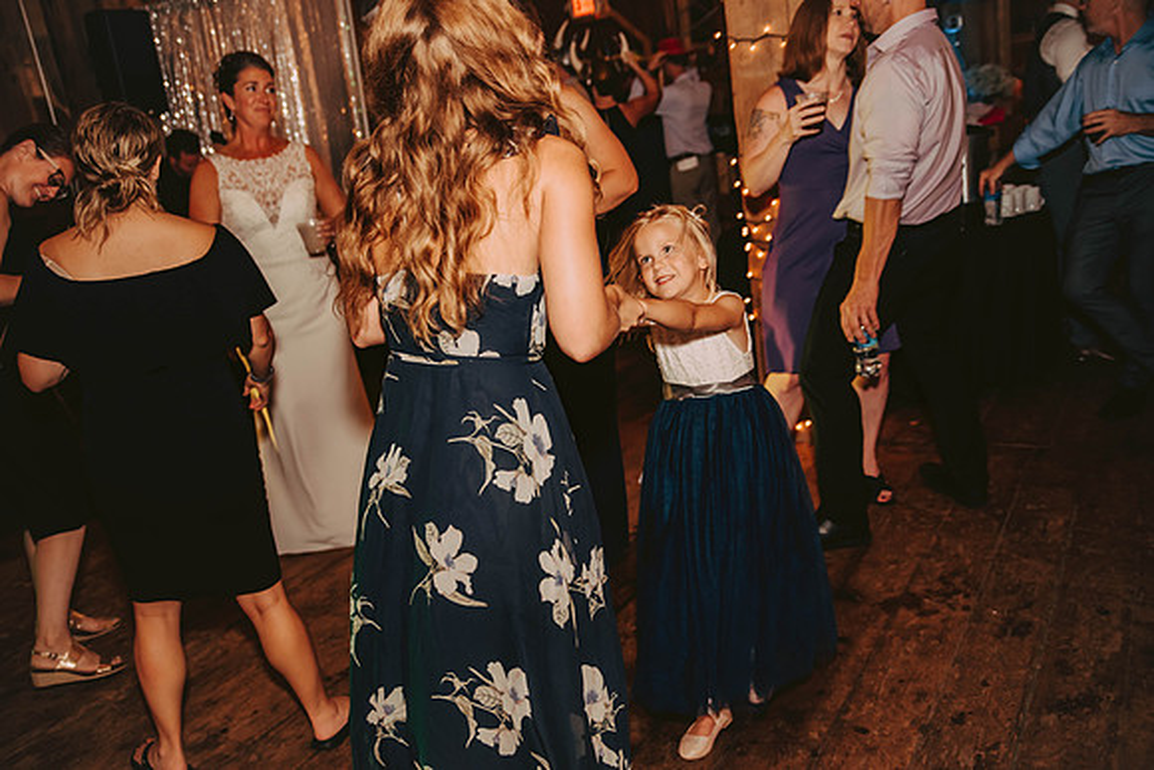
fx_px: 994
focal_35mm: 31
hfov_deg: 60.3
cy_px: 385
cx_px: 577
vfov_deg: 42.3
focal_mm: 31
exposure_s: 1/160
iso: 1000
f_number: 2.8
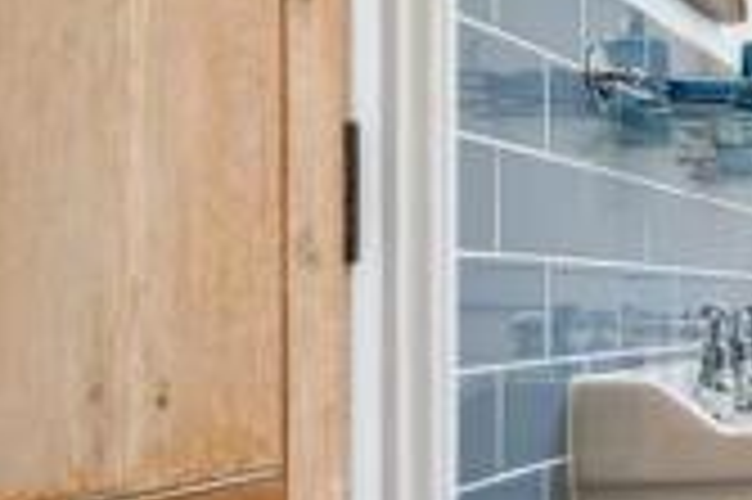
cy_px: 286
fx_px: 1315
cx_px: 1472
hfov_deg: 19.5
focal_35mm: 63
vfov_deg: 21.5
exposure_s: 1/13
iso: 160
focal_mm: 10.4
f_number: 7.1
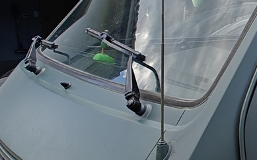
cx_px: 381
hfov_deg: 25.5
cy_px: 107
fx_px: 427
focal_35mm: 61
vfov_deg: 21.2
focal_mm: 2.62
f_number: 2.2
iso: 64
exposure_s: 1/1011
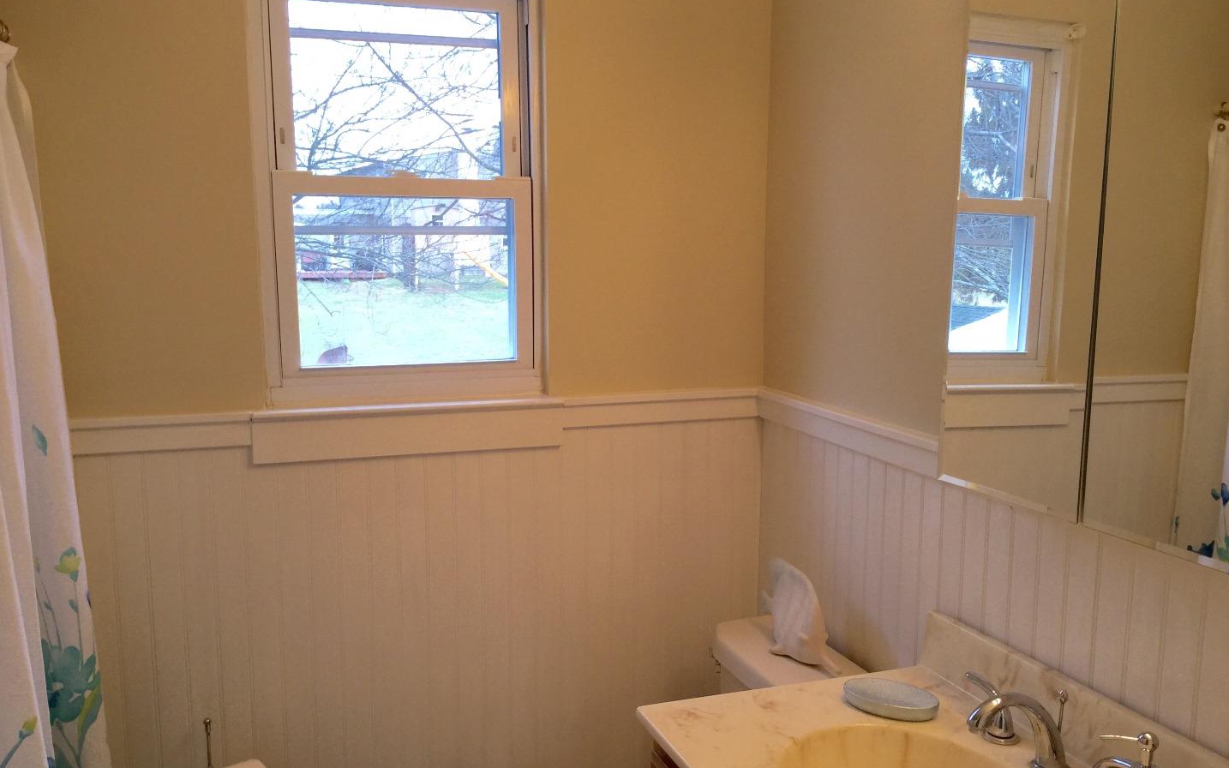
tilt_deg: -10.1
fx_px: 1105
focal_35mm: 33
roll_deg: +0.2
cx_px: 616
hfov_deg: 58.1
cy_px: 402
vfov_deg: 38.3
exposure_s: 1/60
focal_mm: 3.3
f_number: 2.4
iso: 25
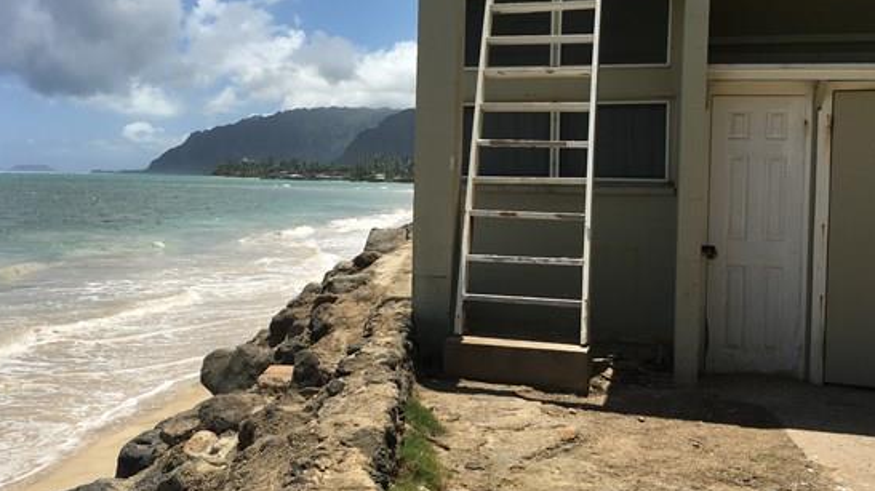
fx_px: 858
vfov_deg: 31.8
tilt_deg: -0.2
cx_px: 421
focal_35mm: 37
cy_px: 190
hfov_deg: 54.0
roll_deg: -2.2
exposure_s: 1/2331
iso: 25
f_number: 2.2
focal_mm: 4.15
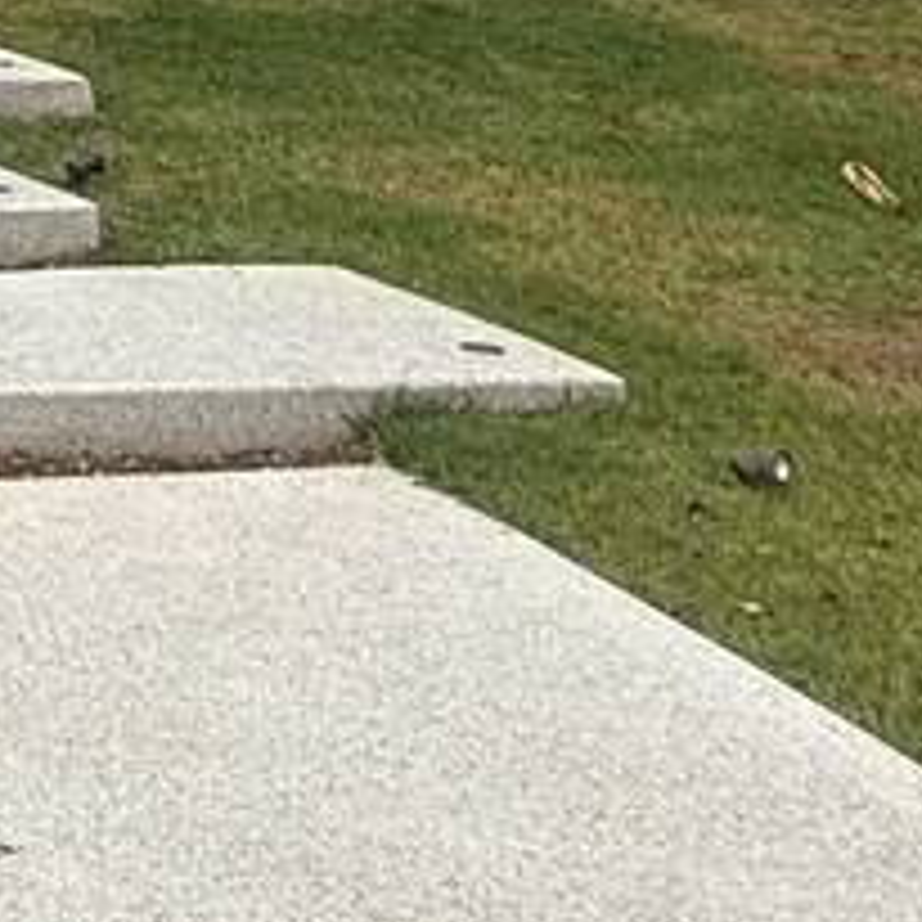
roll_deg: -0.3
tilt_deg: +2.6
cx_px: -918
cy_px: -396
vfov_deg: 18.1
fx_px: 2622
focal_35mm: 87
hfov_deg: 15.8
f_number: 2.2
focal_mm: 2.22
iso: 50
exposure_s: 1/312
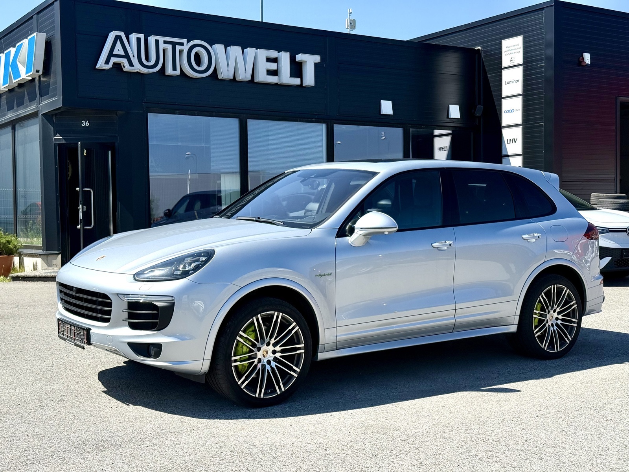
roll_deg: +0.7
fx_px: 872
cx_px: 314
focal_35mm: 48
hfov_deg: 39.7
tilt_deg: -1.7
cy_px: 236
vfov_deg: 30.3
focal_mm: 6.76
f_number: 1.78
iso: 100
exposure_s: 1/6024
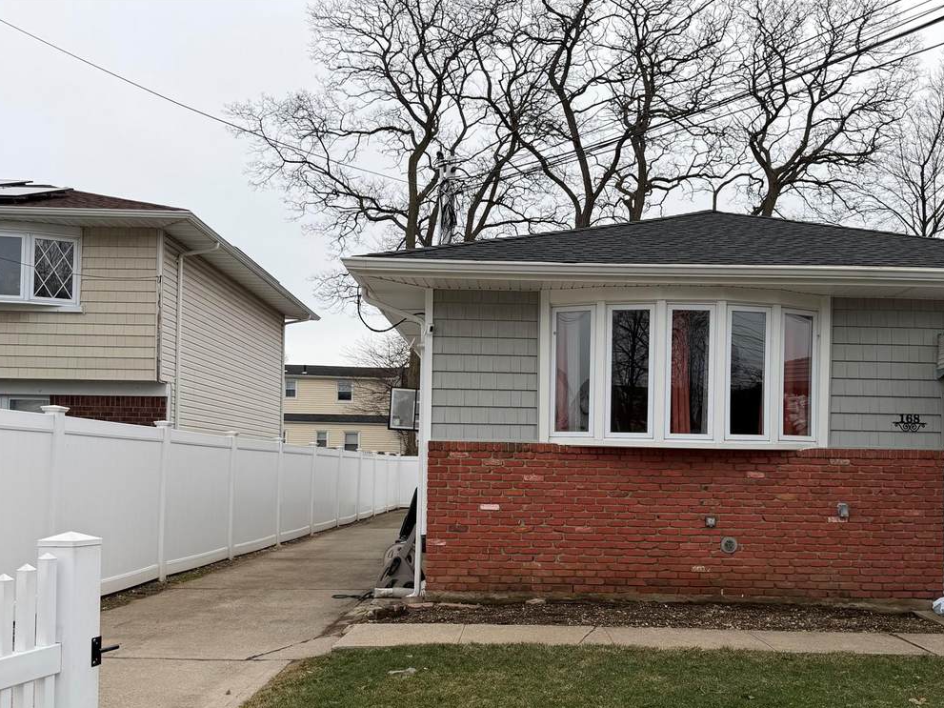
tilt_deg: +1.6
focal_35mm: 31
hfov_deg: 58.1
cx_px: 537
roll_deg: -0.4
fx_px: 845
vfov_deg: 45.0
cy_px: 452
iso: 80
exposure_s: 1/4167
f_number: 1.78
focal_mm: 6.76
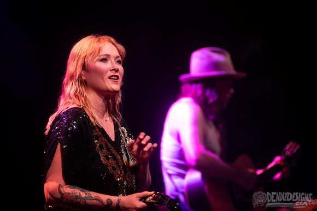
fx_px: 2097
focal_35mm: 238
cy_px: 85
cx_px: 158
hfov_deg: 8.6
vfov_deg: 5.8
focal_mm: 200
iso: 1000
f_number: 3.2
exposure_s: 1/250
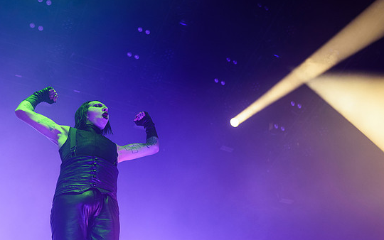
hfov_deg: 40.2
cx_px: 169
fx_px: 523
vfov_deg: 25.8
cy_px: 135
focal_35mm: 50
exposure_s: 1/800
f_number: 4
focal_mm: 40
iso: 1250
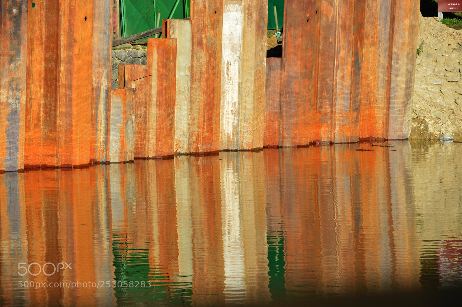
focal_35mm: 158
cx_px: 231
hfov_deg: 13.1
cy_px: 154
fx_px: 2020
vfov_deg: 8.7
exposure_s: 1/400
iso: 200
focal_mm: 105
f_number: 7.1
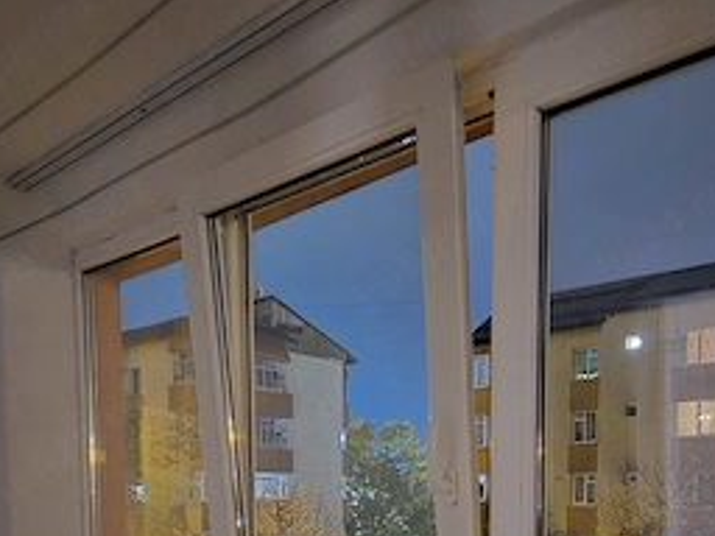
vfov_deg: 36.6
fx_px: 744
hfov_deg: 51.3
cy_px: 505
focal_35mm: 36
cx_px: 346
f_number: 1.8
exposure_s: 1/4
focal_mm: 5.4
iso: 3200
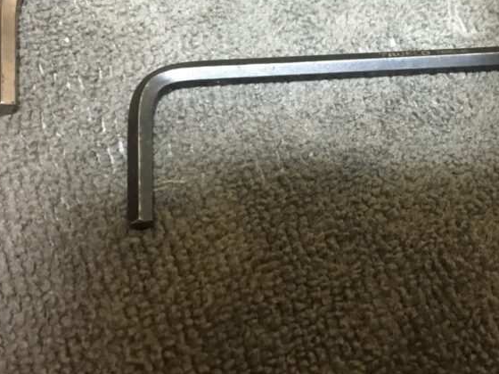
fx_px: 764
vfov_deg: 27.0
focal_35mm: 53
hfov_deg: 35.7
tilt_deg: -60.5
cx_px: 343
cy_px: 77
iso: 500
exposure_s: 1/15
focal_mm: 4.15
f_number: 2.2
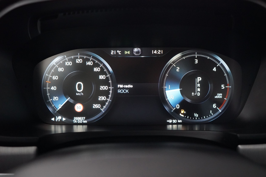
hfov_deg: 46.4
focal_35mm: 42
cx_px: 133
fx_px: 310
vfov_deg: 31.9
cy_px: 88
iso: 12800
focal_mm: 28
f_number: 4
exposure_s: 1/60
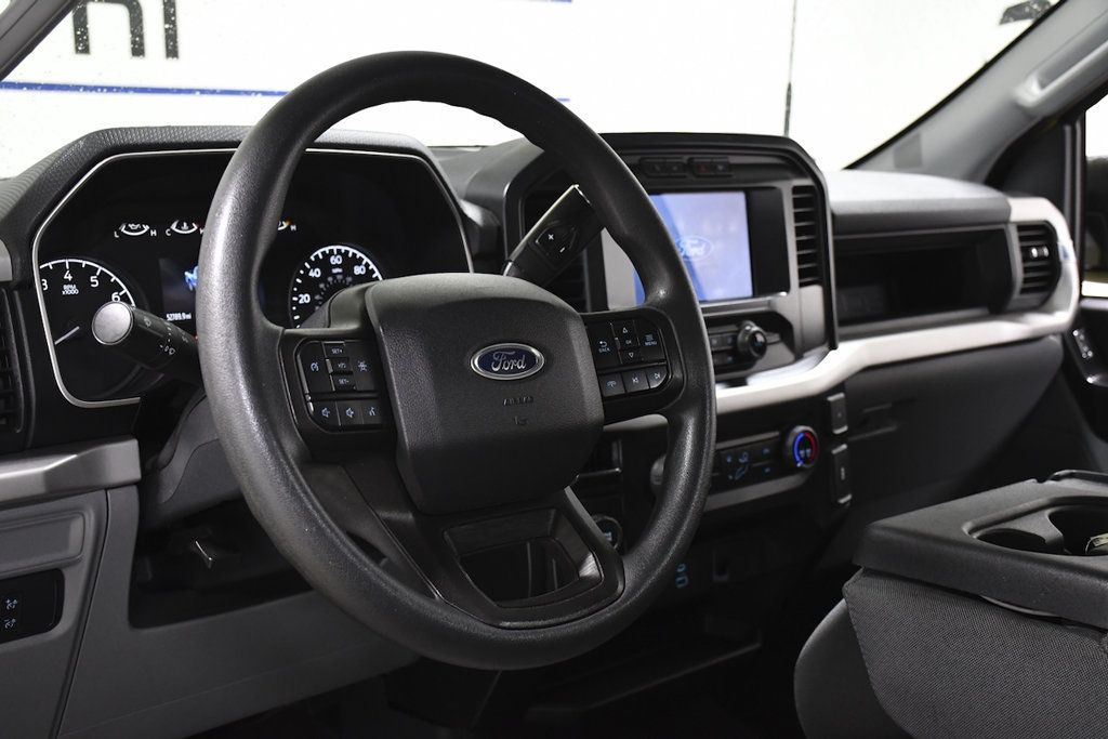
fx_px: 1385
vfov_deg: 29.9
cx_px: 554
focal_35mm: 45
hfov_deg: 43.6
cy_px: 370
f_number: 4.5
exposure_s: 1/125
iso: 2500
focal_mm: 30
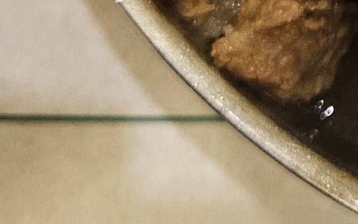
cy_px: -386
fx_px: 1493
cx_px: 661
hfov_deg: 12.4
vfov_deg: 7.7
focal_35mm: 153
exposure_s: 1/120
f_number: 1.8
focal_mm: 5.4
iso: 250
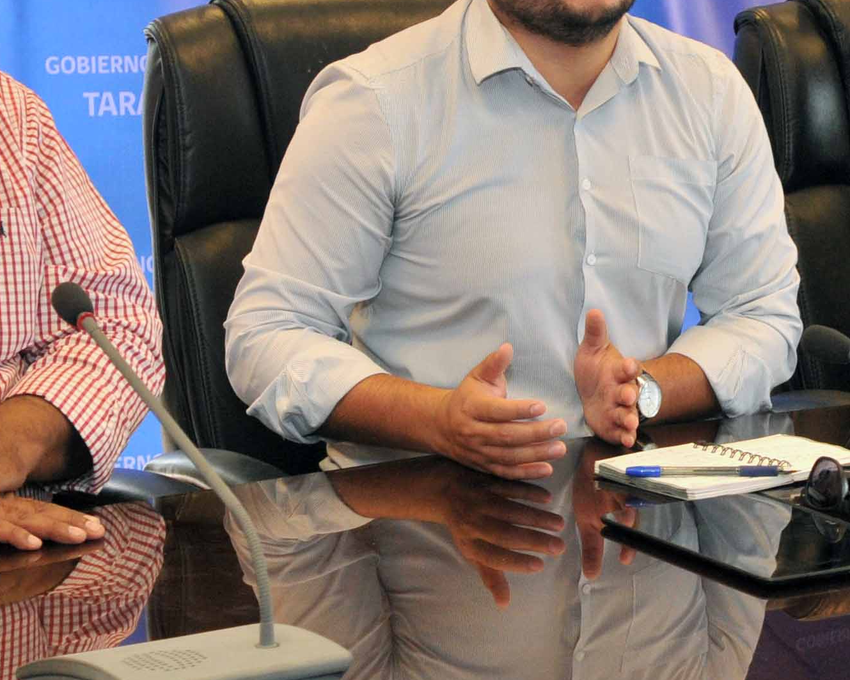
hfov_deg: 16.0
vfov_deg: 13.0
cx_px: 799
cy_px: 196
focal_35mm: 118
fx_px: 2968
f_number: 4.5
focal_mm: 26
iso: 640
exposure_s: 1/80
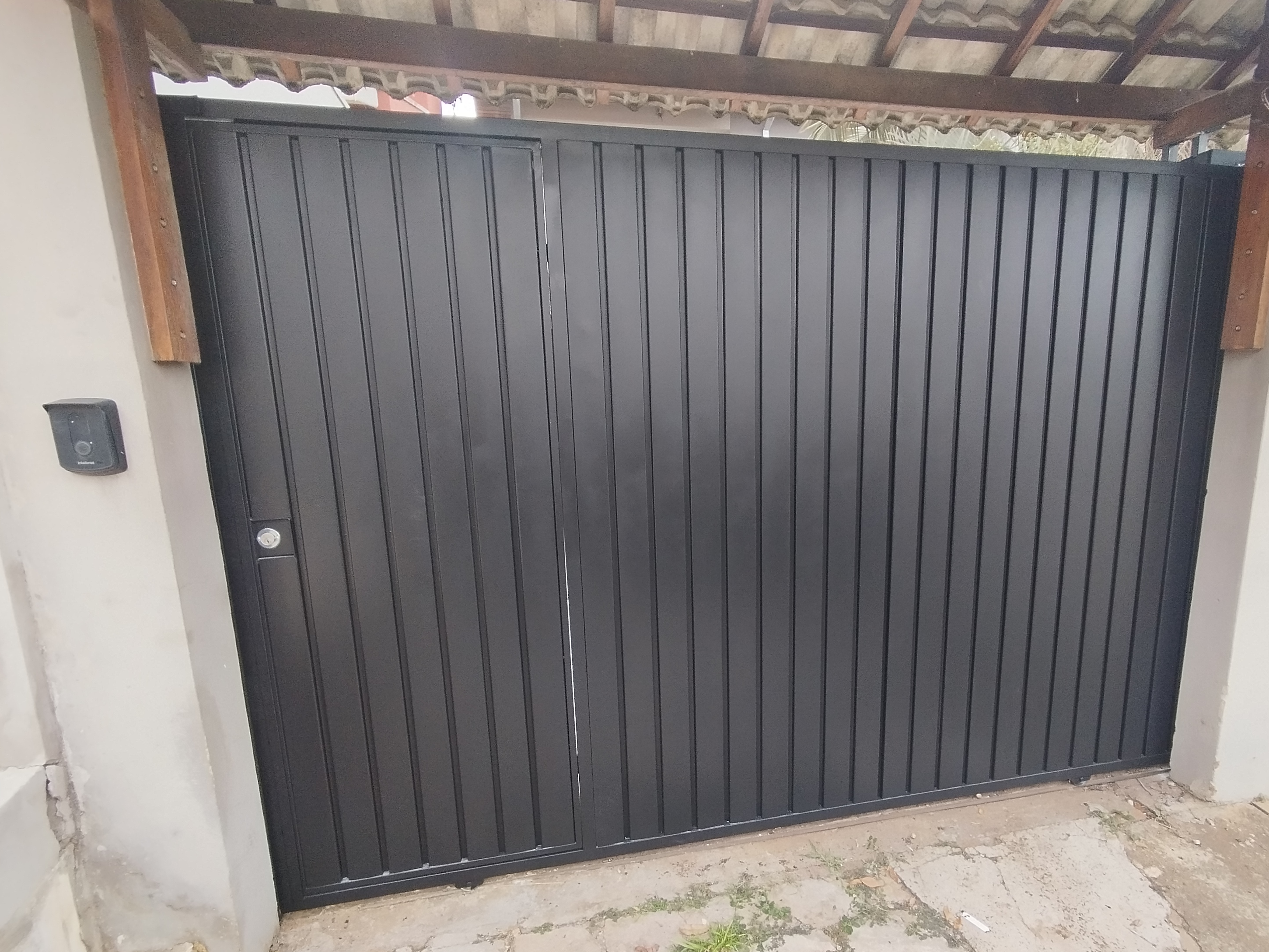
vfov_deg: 71.5
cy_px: 501
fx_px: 660
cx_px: 701
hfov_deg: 87.5
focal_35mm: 18
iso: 50
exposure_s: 1/442
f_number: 2.2
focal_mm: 1.65
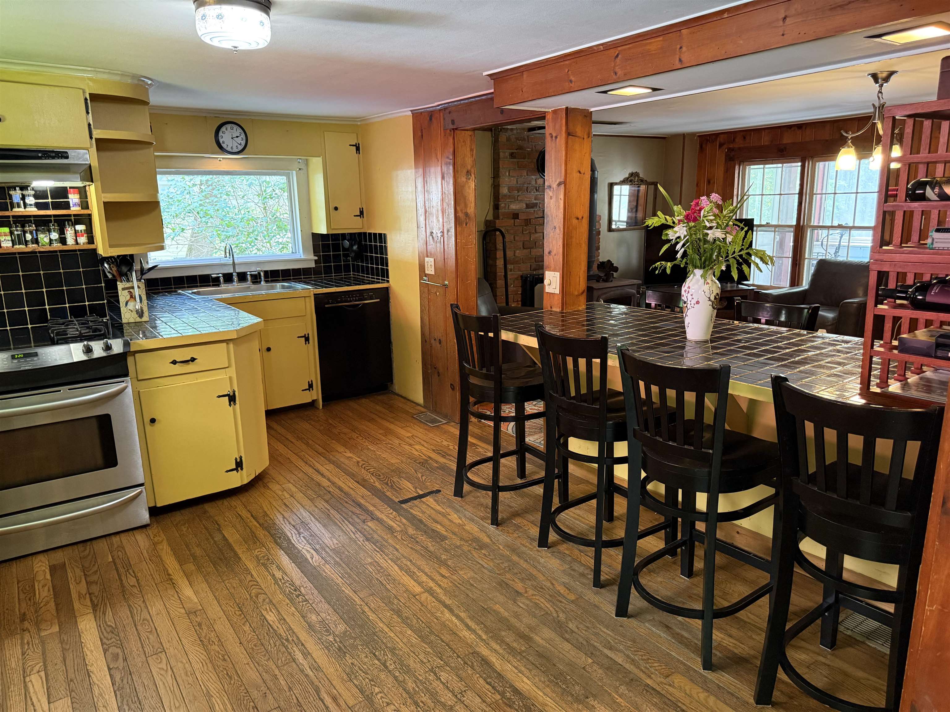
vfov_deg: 56.8
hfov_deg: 71.6
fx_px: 659
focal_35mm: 24
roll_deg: +1.0
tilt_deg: -12.4
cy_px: 356
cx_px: 475
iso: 500
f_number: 1.78
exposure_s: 1/60
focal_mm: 6.76
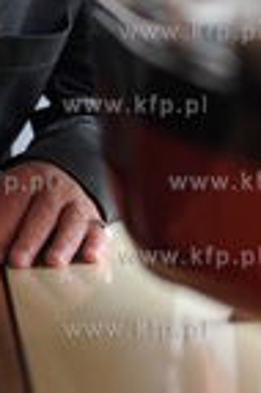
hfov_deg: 5.8
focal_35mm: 238
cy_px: -47
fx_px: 2594
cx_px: 154
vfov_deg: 8.6
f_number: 4
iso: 400
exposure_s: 1/400
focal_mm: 85
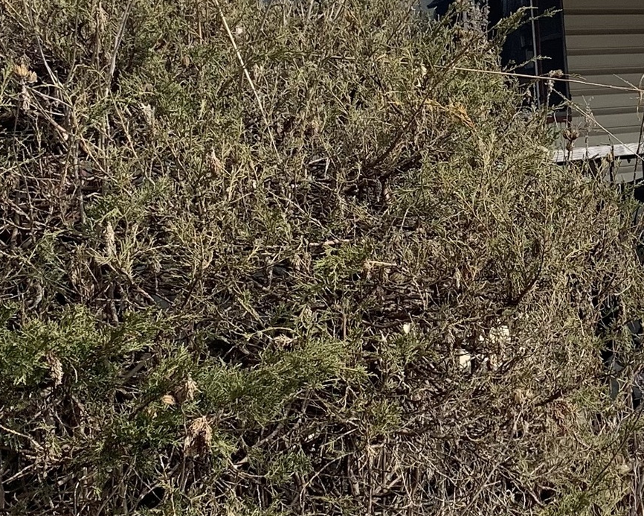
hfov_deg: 20.6
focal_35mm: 90
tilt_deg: +0.1
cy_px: 114
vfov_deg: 17.0
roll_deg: +3.9
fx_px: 1716
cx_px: 634
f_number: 1.8
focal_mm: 4.25
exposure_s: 1/2075
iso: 25
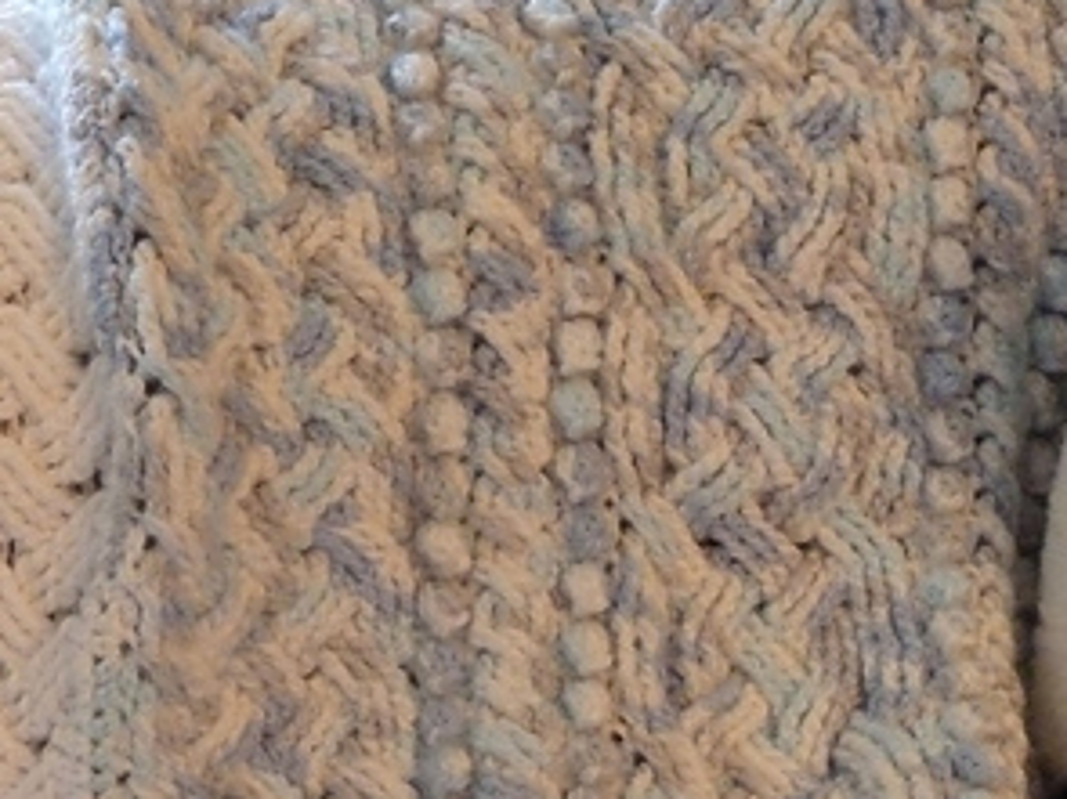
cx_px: 839
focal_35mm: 113
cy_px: 766
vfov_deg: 13.0
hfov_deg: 17.3
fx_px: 3482
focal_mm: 8.5
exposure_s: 1/20
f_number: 3.8
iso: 800
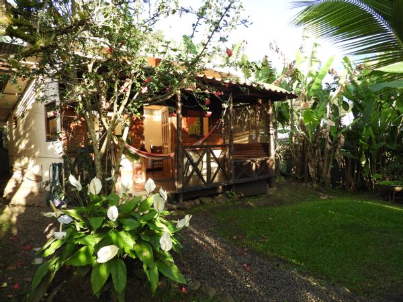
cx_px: 202
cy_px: 151
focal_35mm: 24
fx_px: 279
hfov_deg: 71.6
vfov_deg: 56.8
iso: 100
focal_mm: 4.3
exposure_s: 1/100
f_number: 3.3
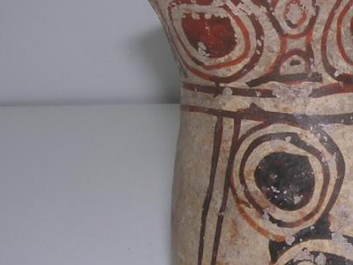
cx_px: 397
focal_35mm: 95
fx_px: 969
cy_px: 197
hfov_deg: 19.7
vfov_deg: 15.5
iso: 100
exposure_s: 1/60.1
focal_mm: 5.8
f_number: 5.6
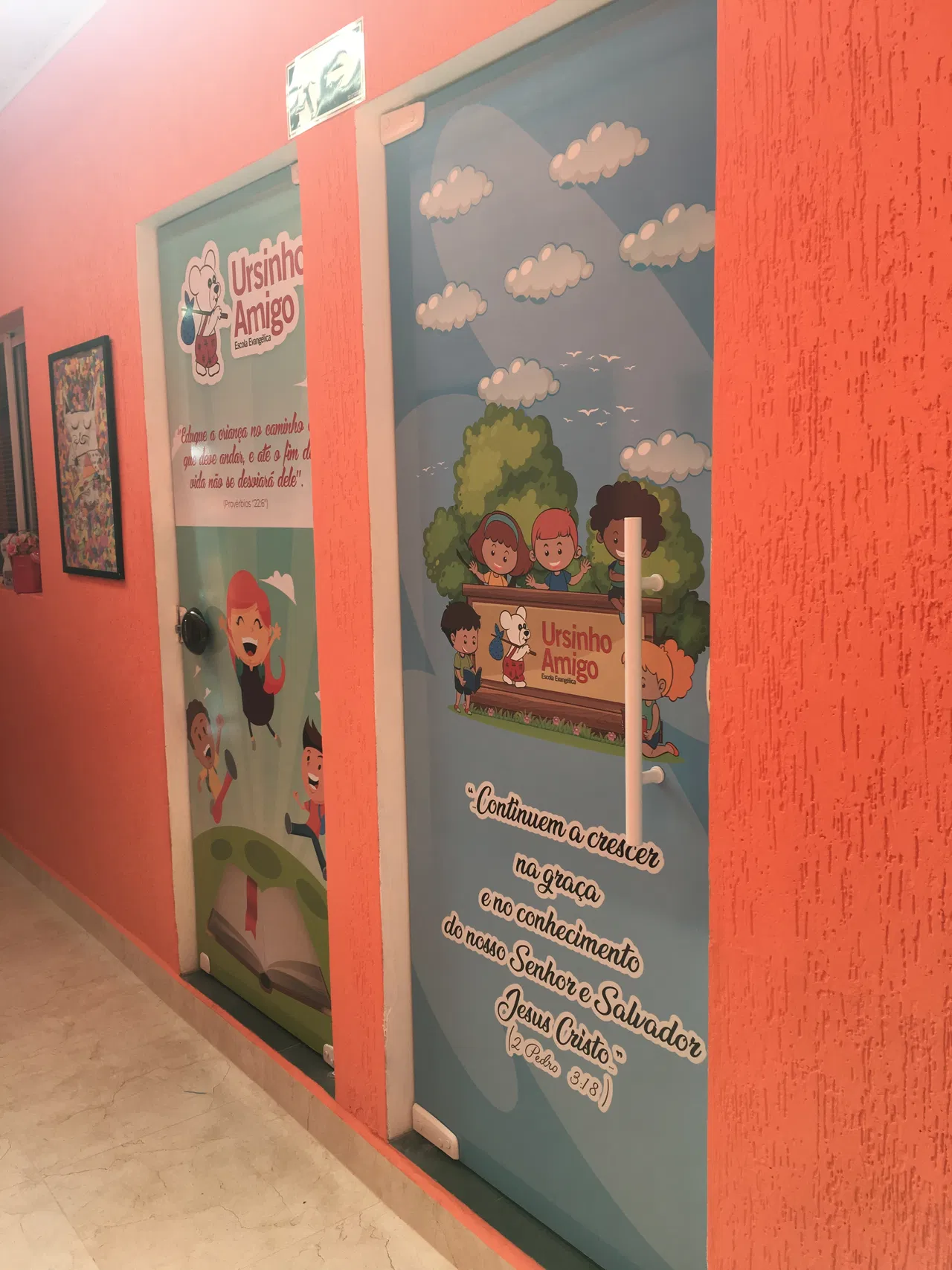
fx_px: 1064
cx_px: 476
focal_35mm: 29
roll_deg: +1.2
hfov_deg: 48.2
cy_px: 635
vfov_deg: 61.7
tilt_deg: -6.8
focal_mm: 4.15
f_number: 2.2
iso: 25
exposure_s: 1/120
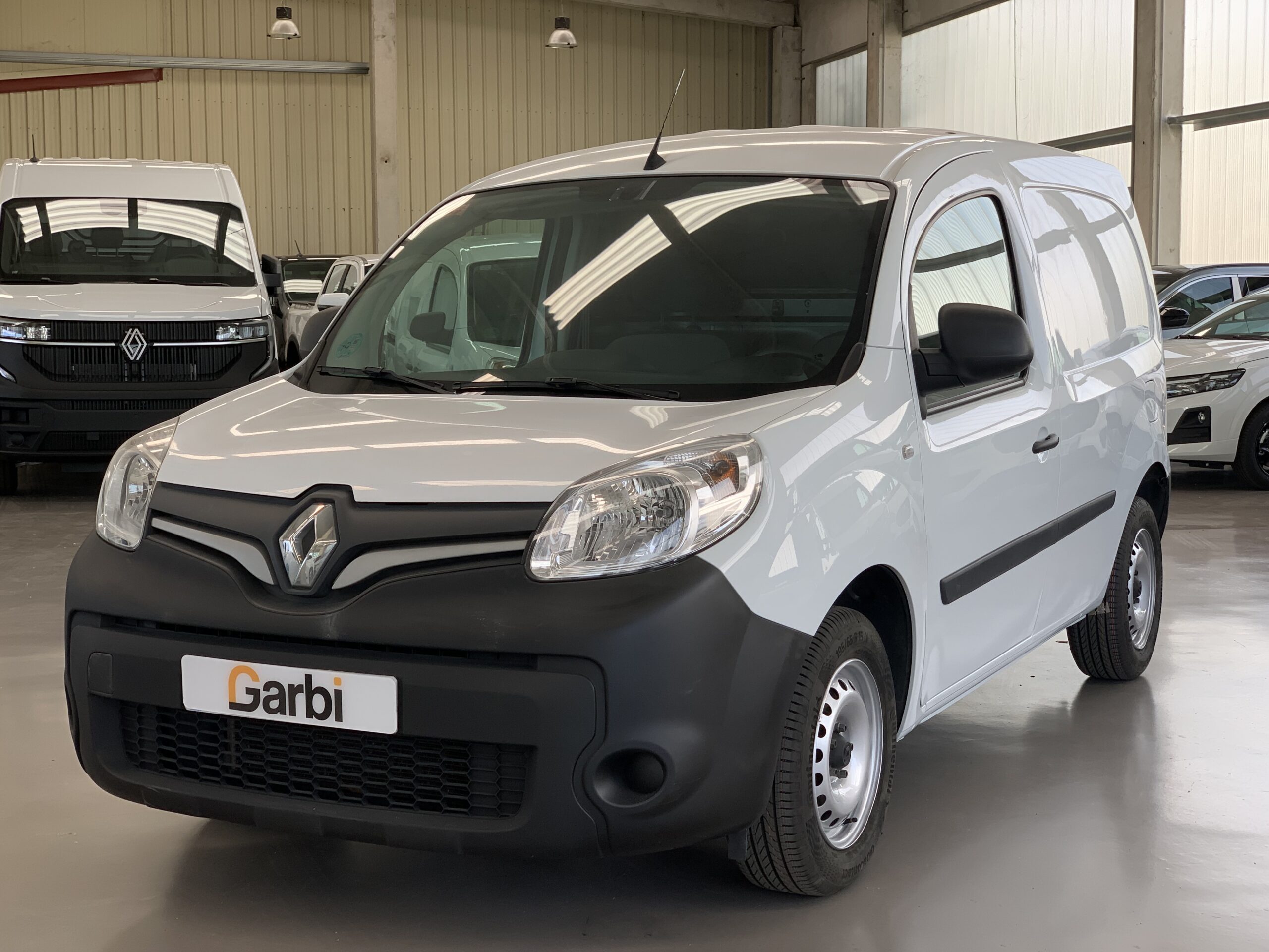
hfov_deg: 36.8
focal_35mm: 52
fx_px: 1906
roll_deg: -0.9
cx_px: 634
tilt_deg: -4.0
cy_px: 476
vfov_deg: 28.0
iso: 16
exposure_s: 1/121
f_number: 2.4
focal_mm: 6
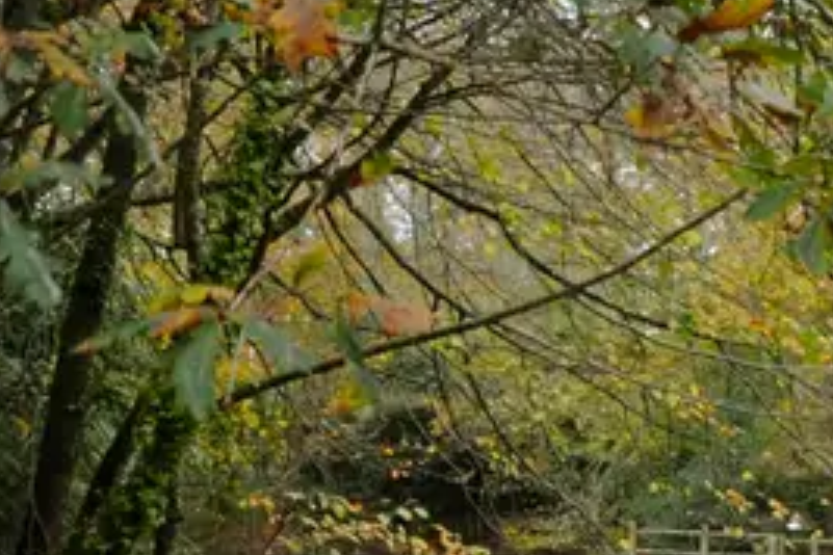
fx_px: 3656
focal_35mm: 158
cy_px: 639
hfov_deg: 11.7
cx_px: 1672
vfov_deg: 8.6
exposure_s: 1/40
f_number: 11
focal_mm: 22
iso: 1250
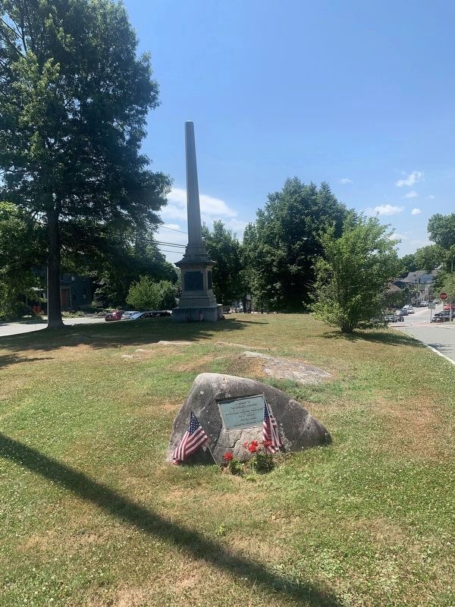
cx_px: 228
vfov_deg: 67.3
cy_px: 304
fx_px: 456
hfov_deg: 53.1
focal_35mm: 26
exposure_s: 1/1880
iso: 25
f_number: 1.8
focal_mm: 4.25
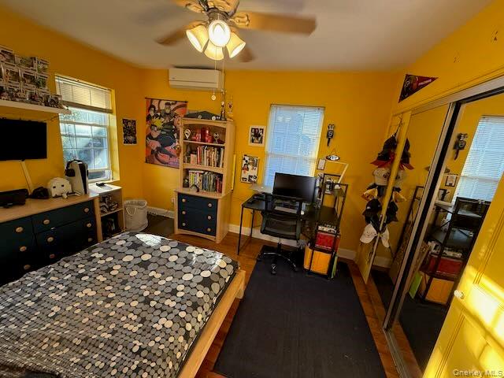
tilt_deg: -12.9
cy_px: 189
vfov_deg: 85.7
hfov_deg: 102.1
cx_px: 252
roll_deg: -6.2
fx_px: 204
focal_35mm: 14
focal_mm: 2.22
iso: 320
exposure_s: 1/120
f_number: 2.2
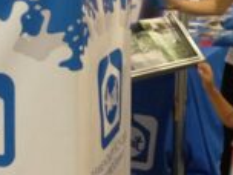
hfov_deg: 15.2
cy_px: 80
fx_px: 875
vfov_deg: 11.4
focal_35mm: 130
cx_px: 107
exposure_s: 1/20
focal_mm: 4.13
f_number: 2.4
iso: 125
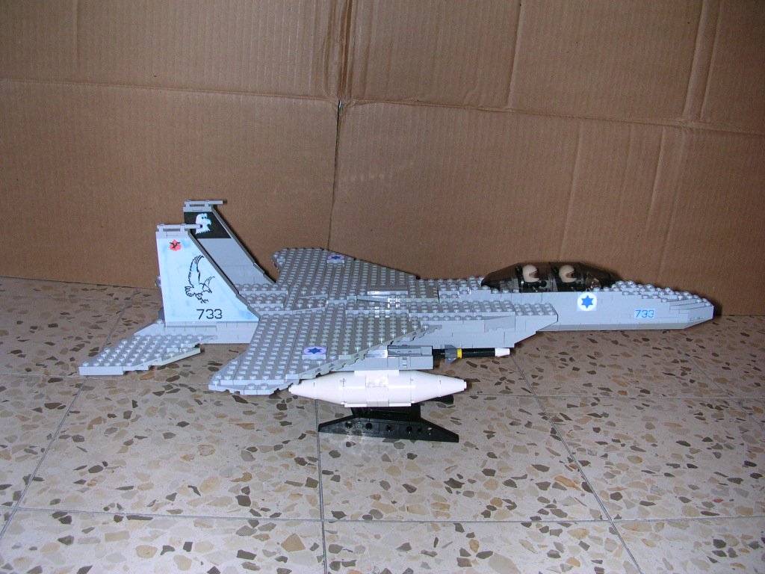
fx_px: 818
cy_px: 287
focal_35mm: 37
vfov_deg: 38.7
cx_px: 382
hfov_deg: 50.1
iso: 100
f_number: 2.7
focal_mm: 5.6
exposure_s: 1/60
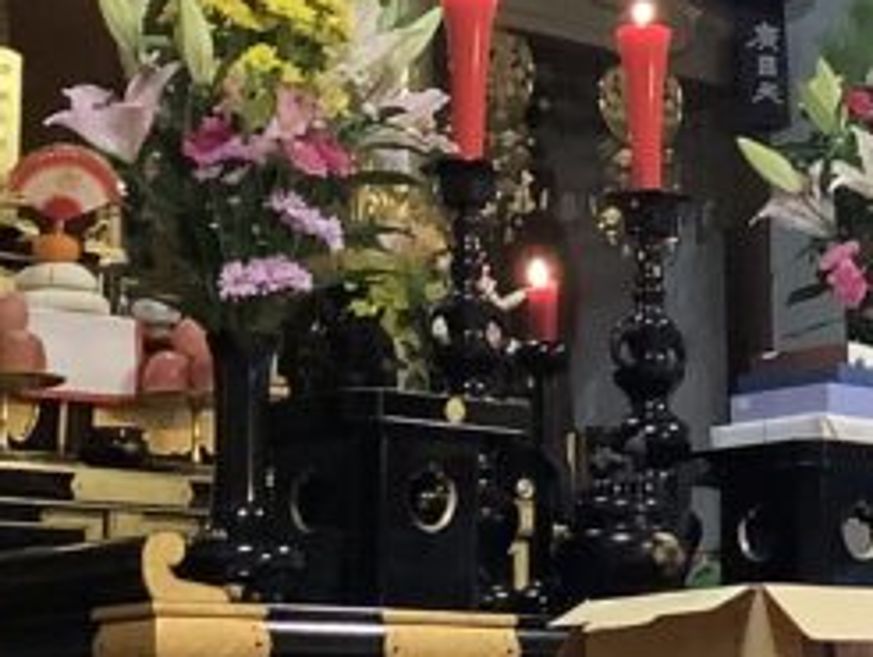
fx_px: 3256
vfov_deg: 11.5
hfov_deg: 14.9
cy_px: 188
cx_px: 933
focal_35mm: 129
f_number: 2.4
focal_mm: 3.3
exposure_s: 1/33
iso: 400
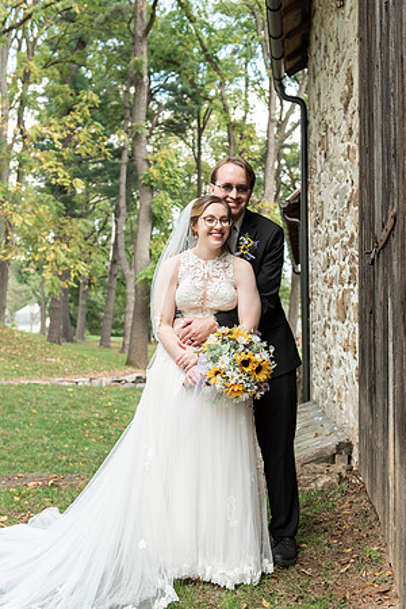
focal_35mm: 48
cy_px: 304
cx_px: 203
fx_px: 812
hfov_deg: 28.1
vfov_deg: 41.1
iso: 400
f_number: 4
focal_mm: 48
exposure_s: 1/200
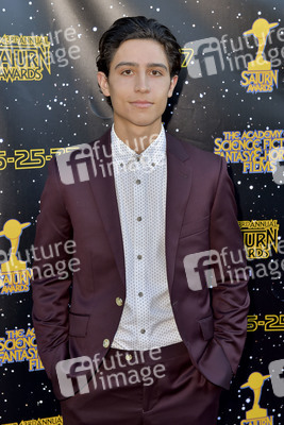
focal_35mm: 60
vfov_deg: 33.4
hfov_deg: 22.6
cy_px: 212
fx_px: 709
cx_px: 142
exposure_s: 1/320
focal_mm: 60
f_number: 6.3
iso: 500
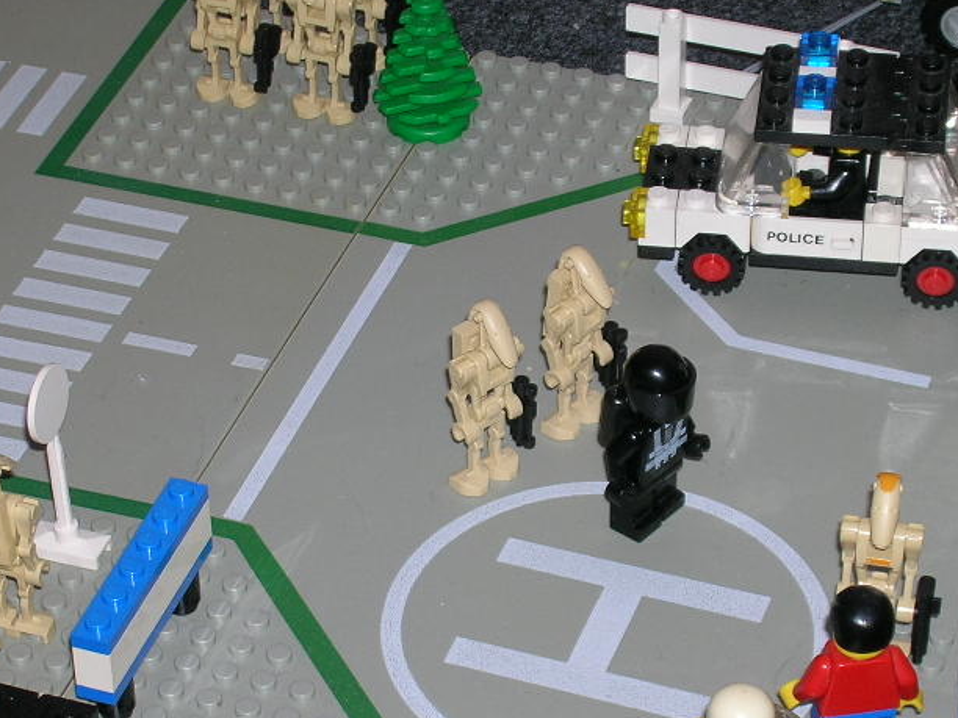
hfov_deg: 13.7
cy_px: 482
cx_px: 487
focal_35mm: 144
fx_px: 3985
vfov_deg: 10.3
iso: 50
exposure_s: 1/60.1
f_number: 4.4
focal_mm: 14.3
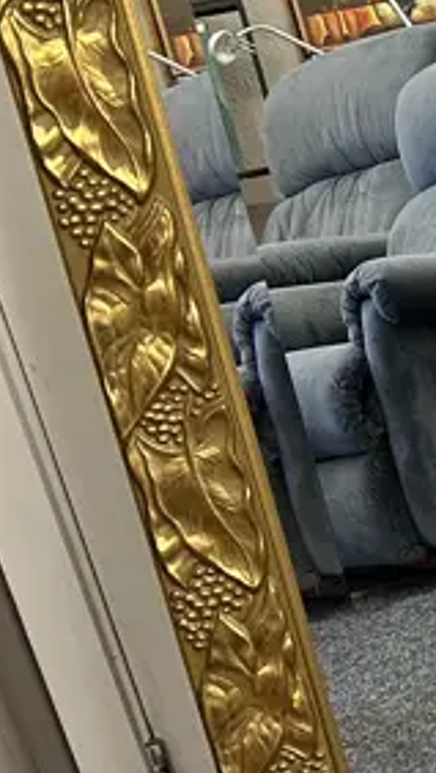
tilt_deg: -30.0
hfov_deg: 10.6
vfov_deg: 22.4
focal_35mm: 95
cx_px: 1113
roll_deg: +1.9
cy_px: 302
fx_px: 1949
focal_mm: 6.86
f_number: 1.78
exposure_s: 1/100
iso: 200
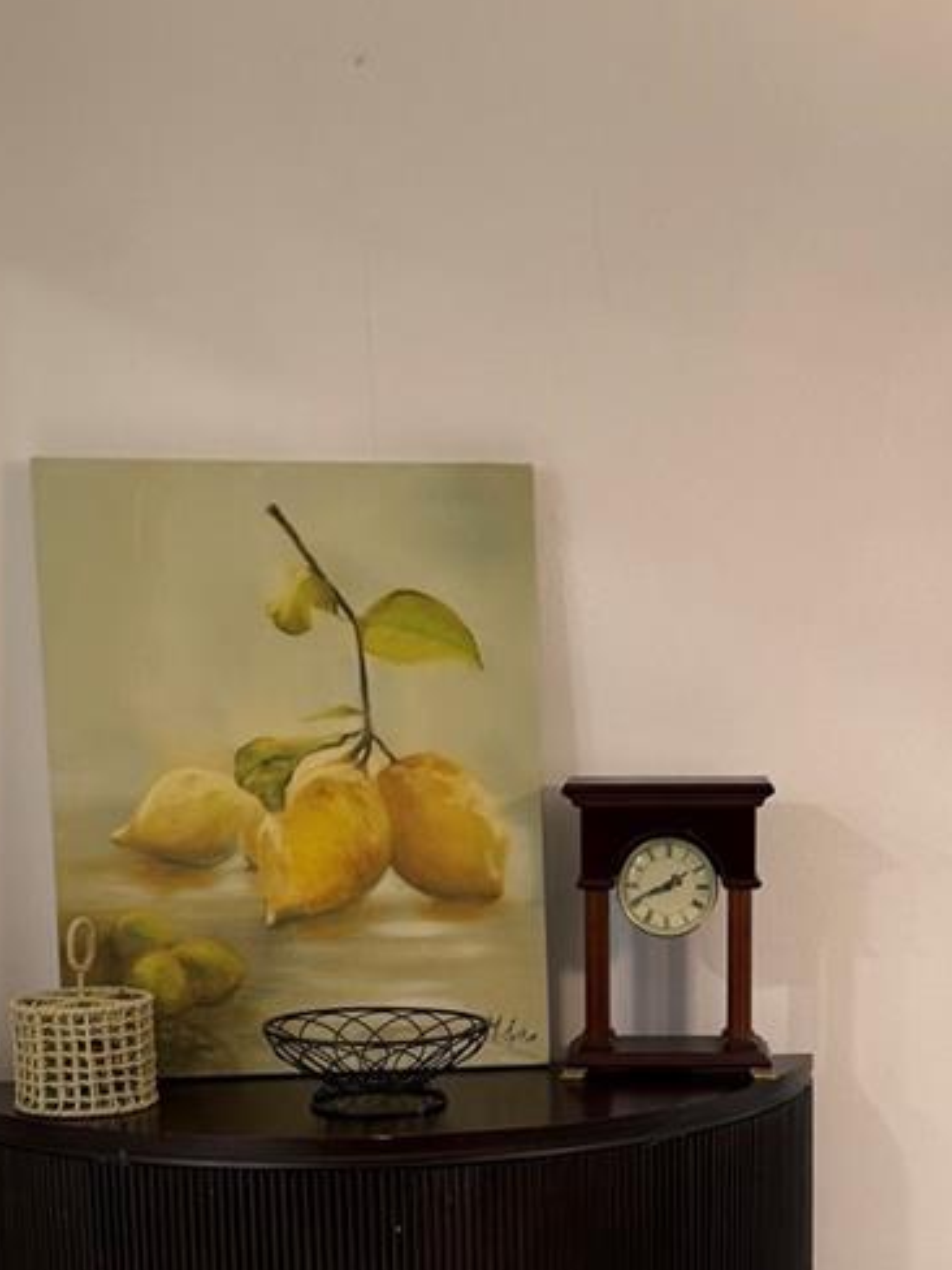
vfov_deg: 31.7
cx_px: 676
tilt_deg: -11.0
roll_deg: +0.6
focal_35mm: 59
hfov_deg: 24.6
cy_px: 1041
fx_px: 2163
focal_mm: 6.76
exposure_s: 1/60
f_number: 1.78
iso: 200
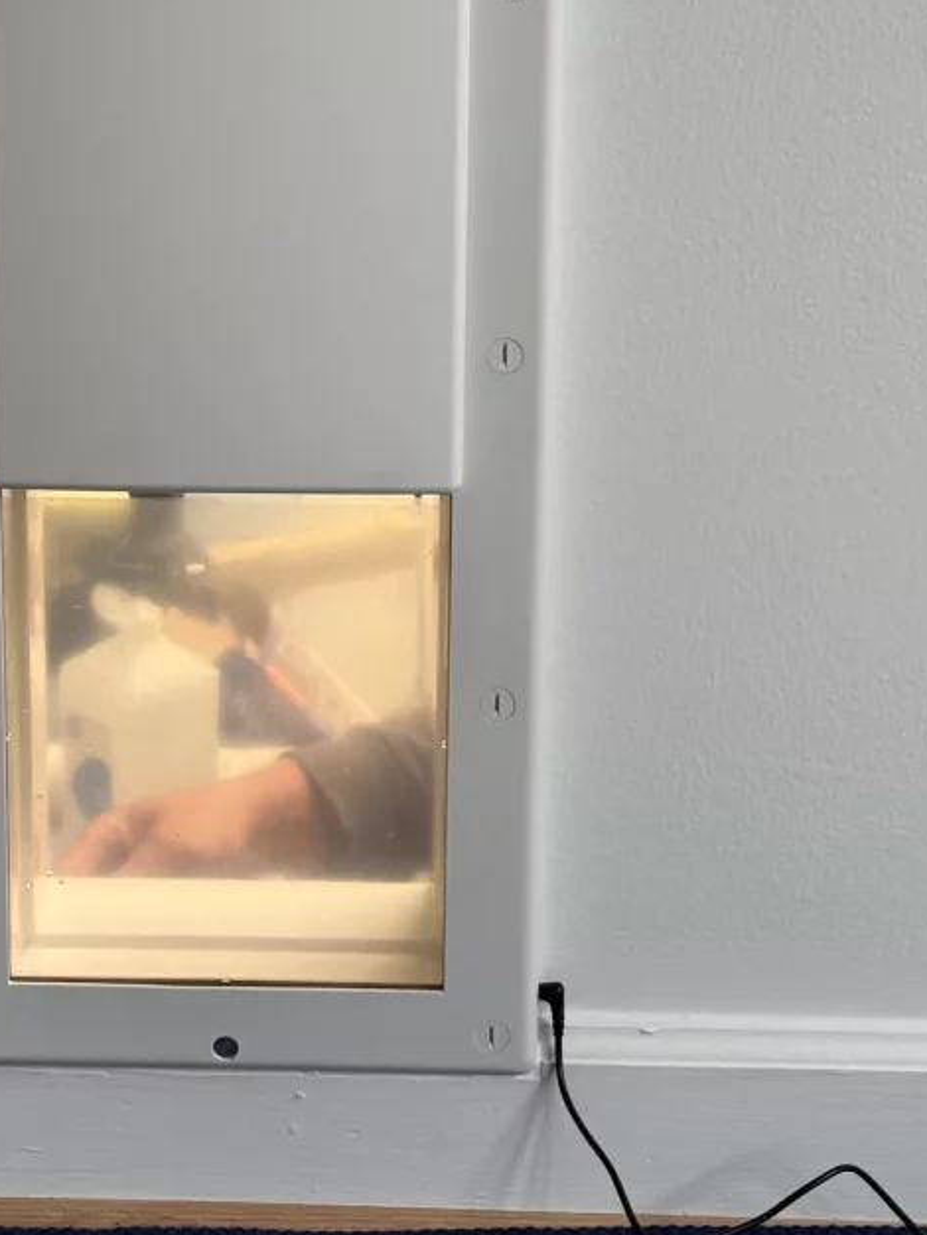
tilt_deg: -15.2
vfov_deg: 21.2
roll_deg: +0.8
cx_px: 262
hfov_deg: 16.0
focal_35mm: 92
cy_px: 420
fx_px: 3283
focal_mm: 6.76
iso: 50
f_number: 1.78
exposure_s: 1/121
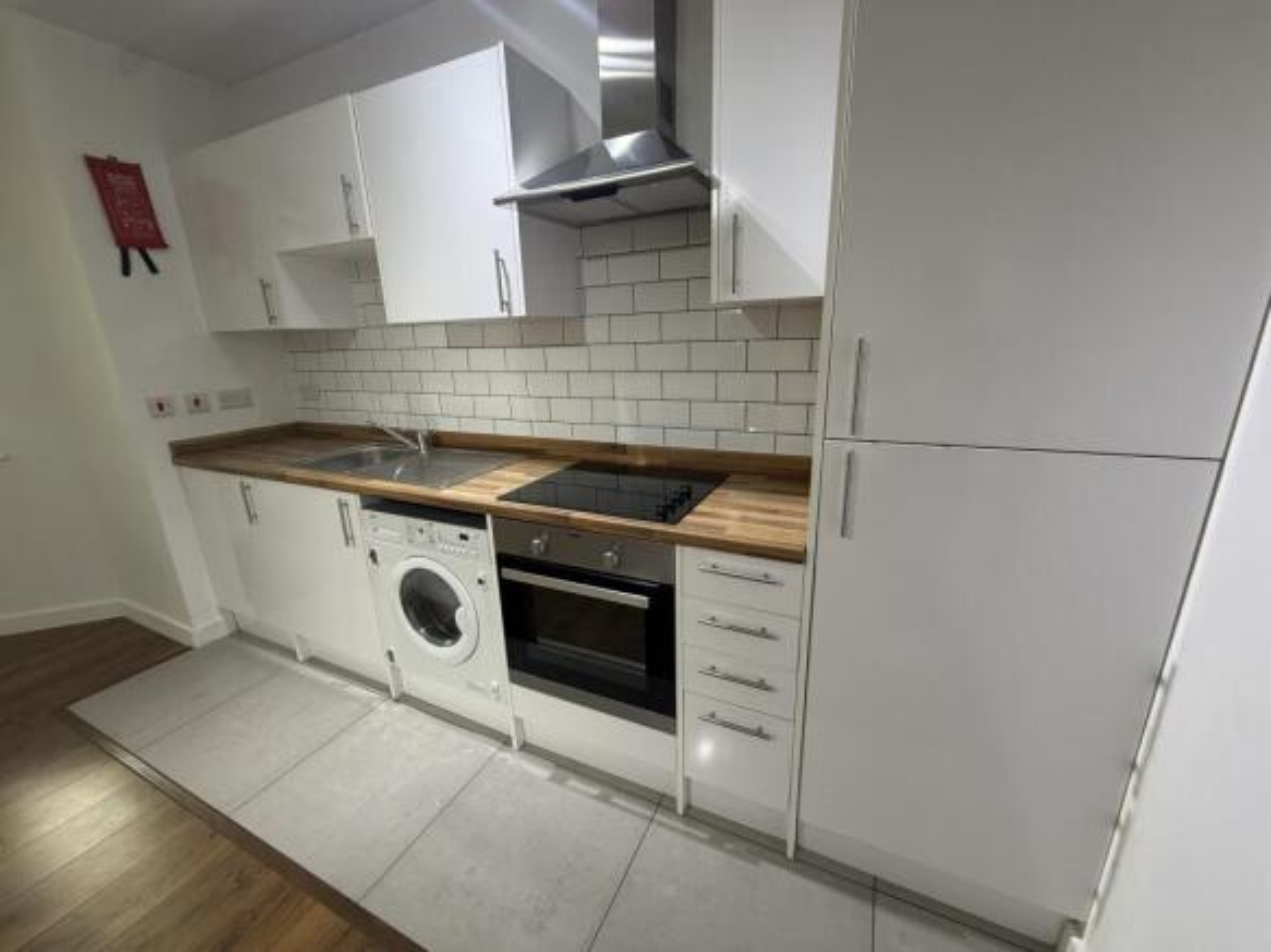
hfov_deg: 102.1
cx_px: 636
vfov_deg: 85.7
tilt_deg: -15.5
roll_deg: +2.0
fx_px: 514
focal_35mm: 14
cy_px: 476
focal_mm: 2.22
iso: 160
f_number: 2.2
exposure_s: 1/50
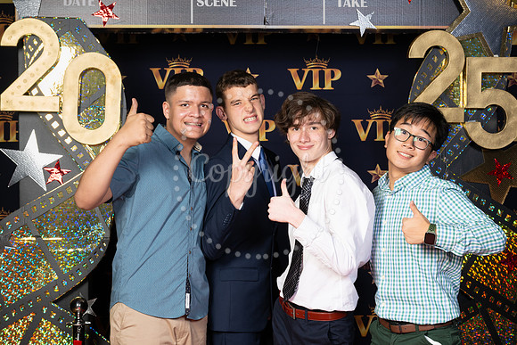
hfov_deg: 27.5
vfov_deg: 18.6
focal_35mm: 73
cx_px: 249
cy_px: 203
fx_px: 1055
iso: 320
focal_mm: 59
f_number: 8
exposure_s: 1/100
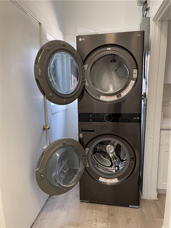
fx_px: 171
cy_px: 114
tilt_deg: -8.8
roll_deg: -0.2
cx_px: 86
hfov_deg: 53.1
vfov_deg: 67.3
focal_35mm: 26
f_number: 1.6
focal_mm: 5.1
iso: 100
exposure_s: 1/60
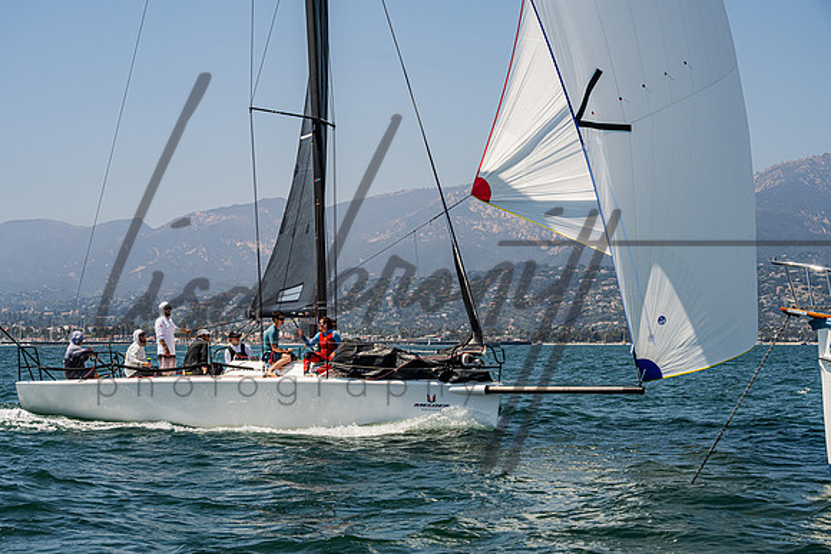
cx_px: 406
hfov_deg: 27.8
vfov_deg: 18.7
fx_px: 1679
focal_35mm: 73
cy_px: 277
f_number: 8
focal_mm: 70
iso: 500
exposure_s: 1/2500
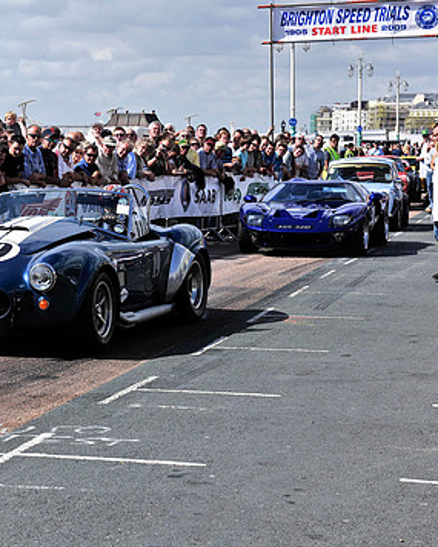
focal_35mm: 107
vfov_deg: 17.9
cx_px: 68
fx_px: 1733
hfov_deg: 14.3
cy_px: 257
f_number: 8
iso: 320
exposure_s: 1/1600
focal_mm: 70
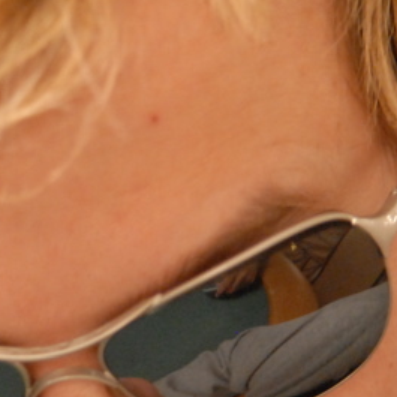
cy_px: 375
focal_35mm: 629
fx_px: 8157
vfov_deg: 2.8
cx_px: -31
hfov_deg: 2.8
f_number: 2.8
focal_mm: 125
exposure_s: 1/40
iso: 1000
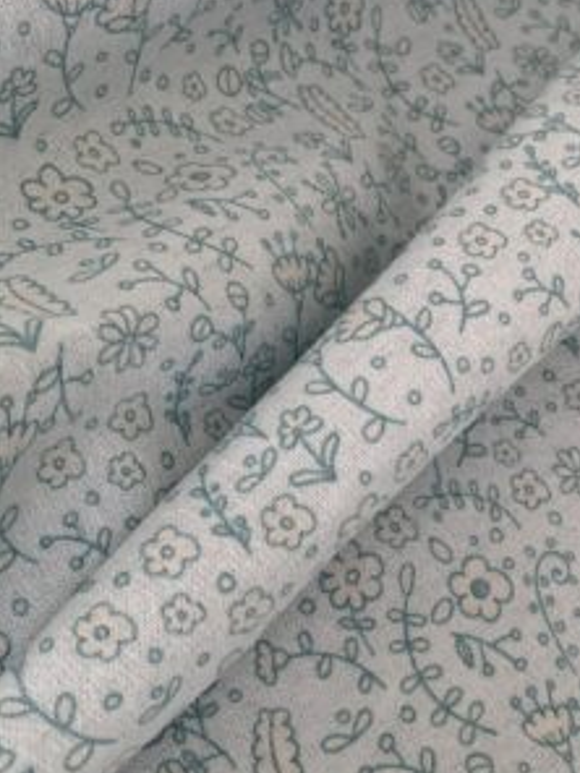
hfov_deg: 31.4
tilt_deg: -58.3
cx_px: 455
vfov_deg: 42.1
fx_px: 1005
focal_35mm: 45
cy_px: 363
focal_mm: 4.25
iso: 40
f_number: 1.8
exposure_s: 1/121
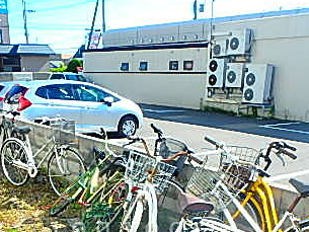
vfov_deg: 30.7
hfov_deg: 42.6
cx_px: 119
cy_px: 229
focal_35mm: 44
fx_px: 393
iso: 125
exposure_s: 1/500
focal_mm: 3.7
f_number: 3.5
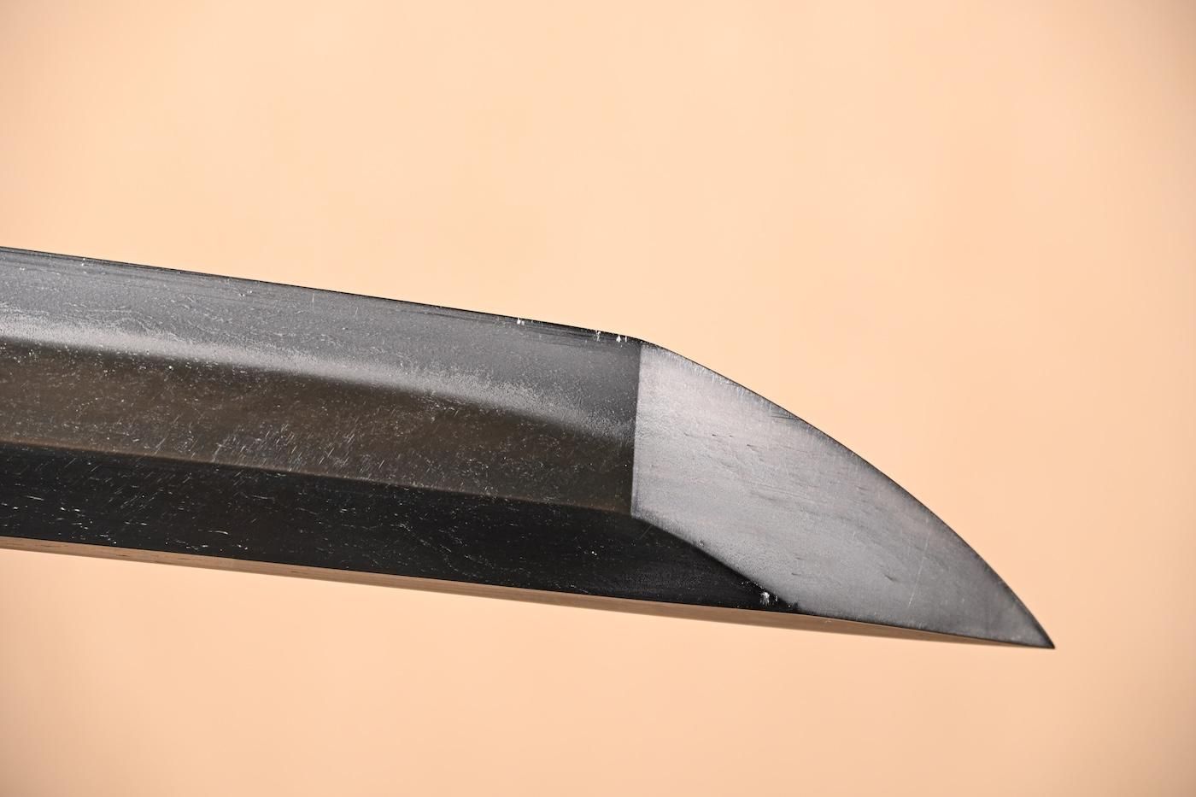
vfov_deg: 9.1
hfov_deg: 13.7
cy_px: 398
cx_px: 598
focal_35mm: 150
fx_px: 4982
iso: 100
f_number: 5.6
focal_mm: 100
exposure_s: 1/2
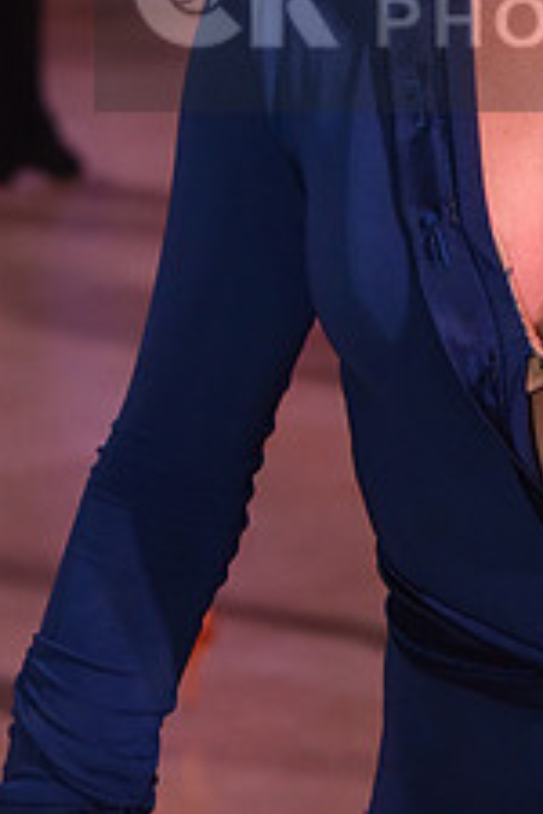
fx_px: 6538
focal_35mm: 289
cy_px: -7
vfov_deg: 7.1
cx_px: 595
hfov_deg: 4.7
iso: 2500
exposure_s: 1/320
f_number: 8
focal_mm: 112
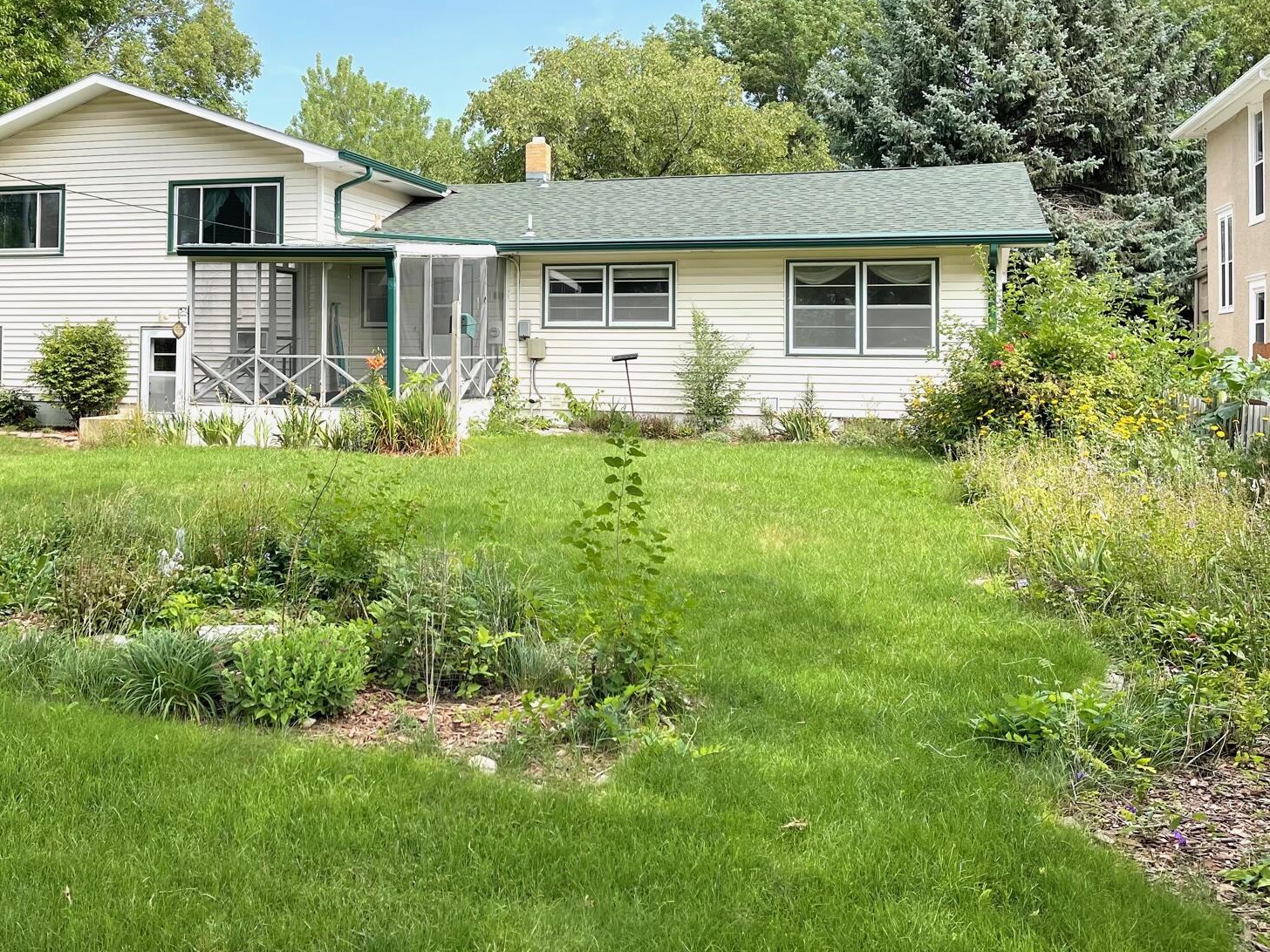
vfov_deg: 39.1
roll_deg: -0.9
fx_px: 1321
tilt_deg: +1.6
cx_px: 446
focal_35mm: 36
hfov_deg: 50.6
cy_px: 300
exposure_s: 1/2387
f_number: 1.6
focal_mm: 5.1
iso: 32
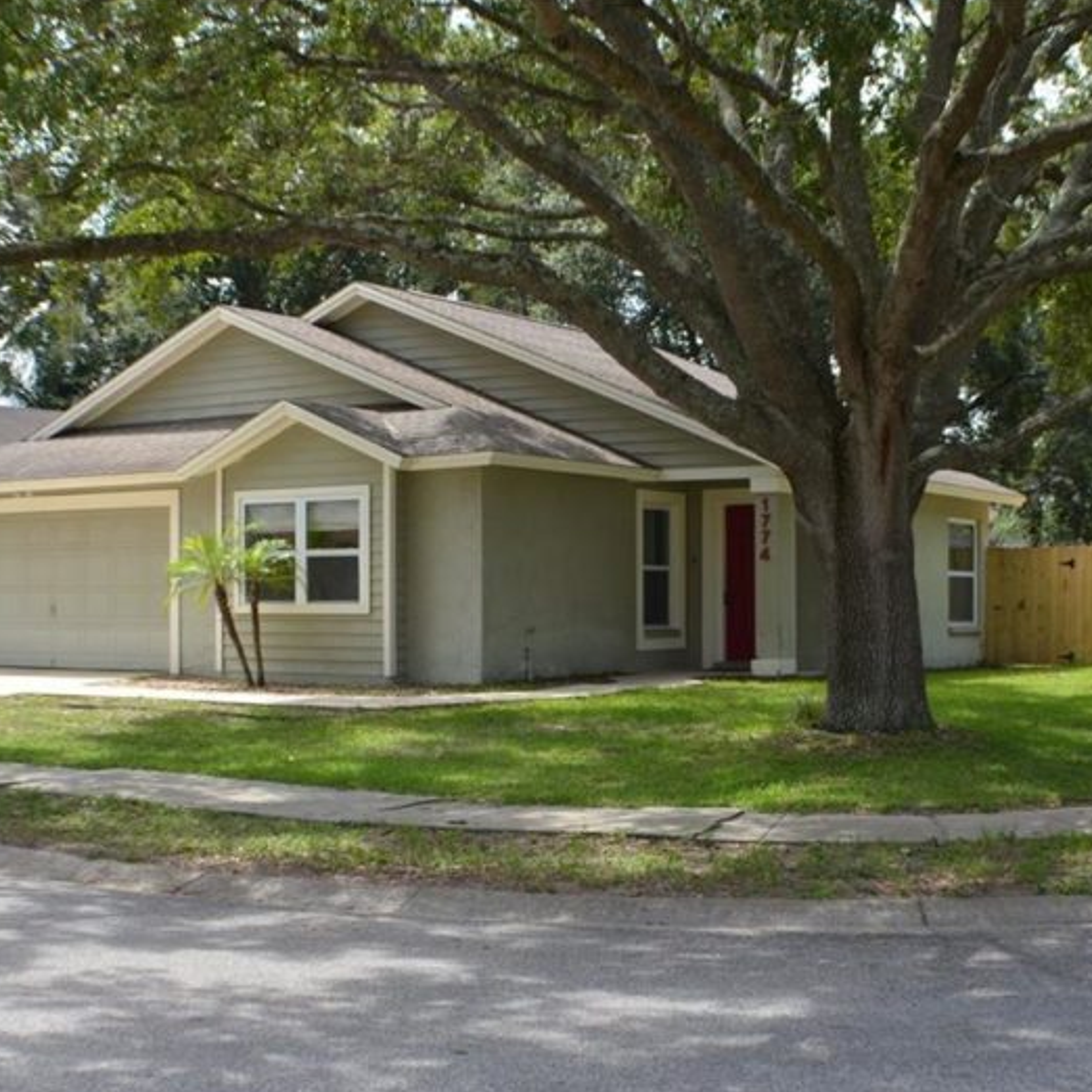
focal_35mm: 74
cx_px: 536
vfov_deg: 23.4
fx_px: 2641
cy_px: 547
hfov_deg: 23.4
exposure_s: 1/200
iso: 200
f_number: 7.1
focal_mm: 38
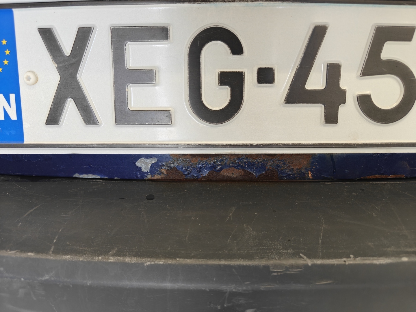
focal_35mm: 23
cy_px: 156
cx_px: 208
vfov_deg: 58.9
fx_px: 276
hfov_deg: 73.9
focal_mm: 6.06
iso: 500
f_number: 1.6
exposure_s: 1/416
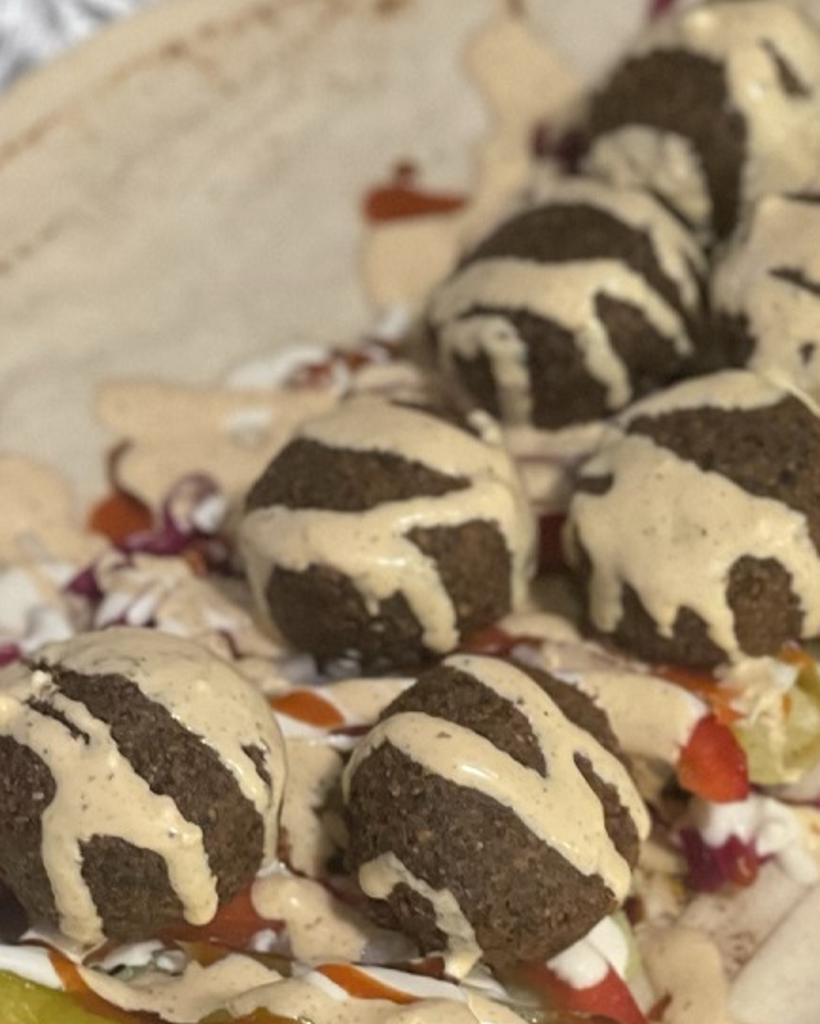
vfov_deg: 15.0
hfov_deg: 12.0
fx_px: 3882
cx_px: 634
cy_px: 302
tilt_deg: -47.8
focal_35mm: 128
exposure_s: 1/33
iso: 320
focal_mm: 6
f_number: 2
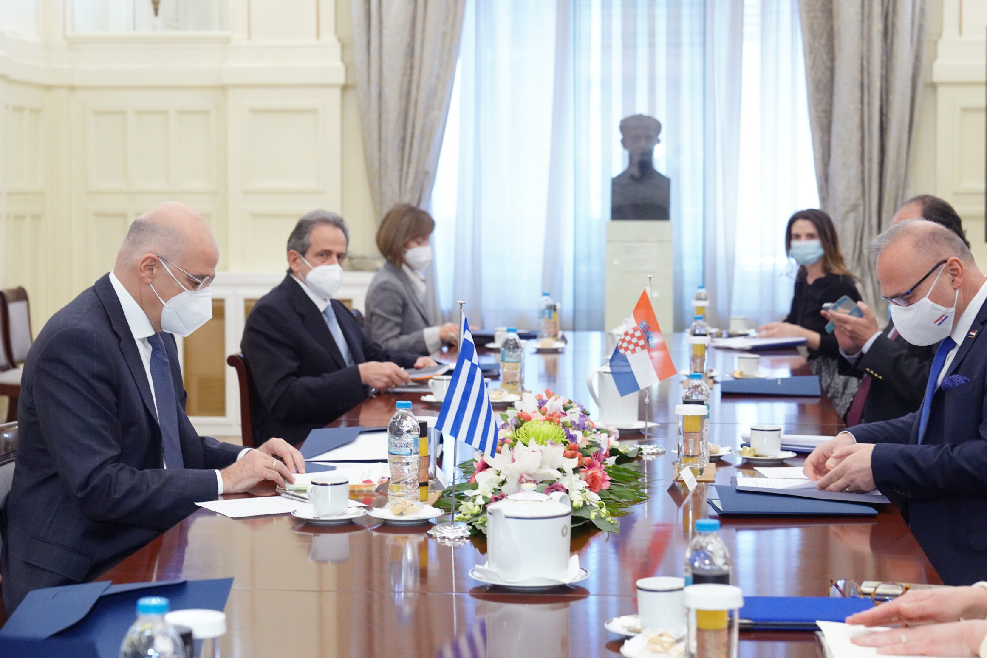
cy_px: 328
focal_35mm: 54
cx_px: 542
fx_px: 1480
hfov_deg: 36.8
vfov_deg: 25.1
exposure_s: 1/125
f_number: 3.5
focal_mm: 49
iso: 3200
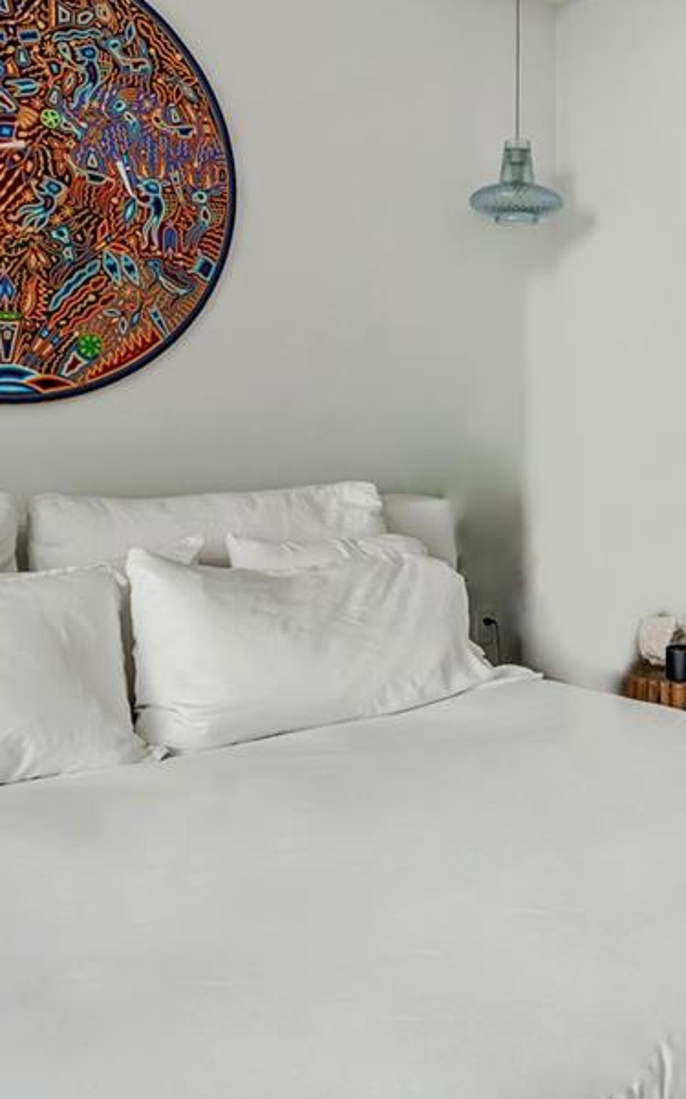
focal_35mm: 38
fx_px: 1138
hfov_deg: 32.1
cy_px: 386
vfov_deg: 50.8
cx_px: 600
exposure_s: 1/40
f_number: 10
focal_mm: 14
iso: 250
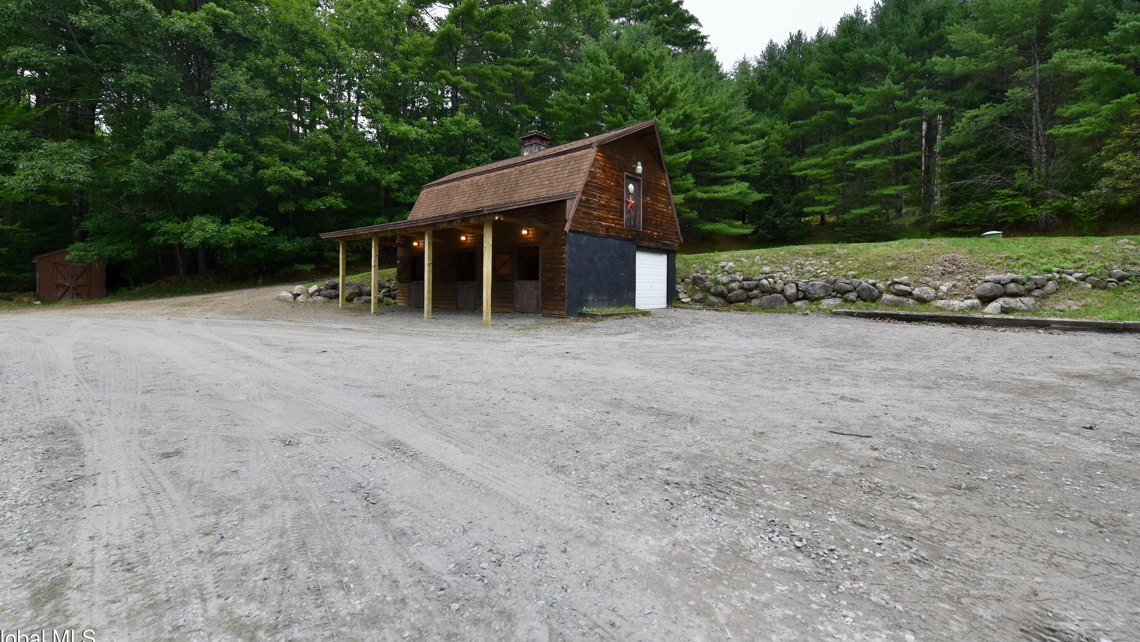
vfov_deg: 70.3
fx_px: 453
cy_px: 284
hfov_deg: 103.0
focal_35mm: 15
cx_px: 563
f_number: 7.1
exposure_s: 1/200
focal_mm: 14
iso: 800
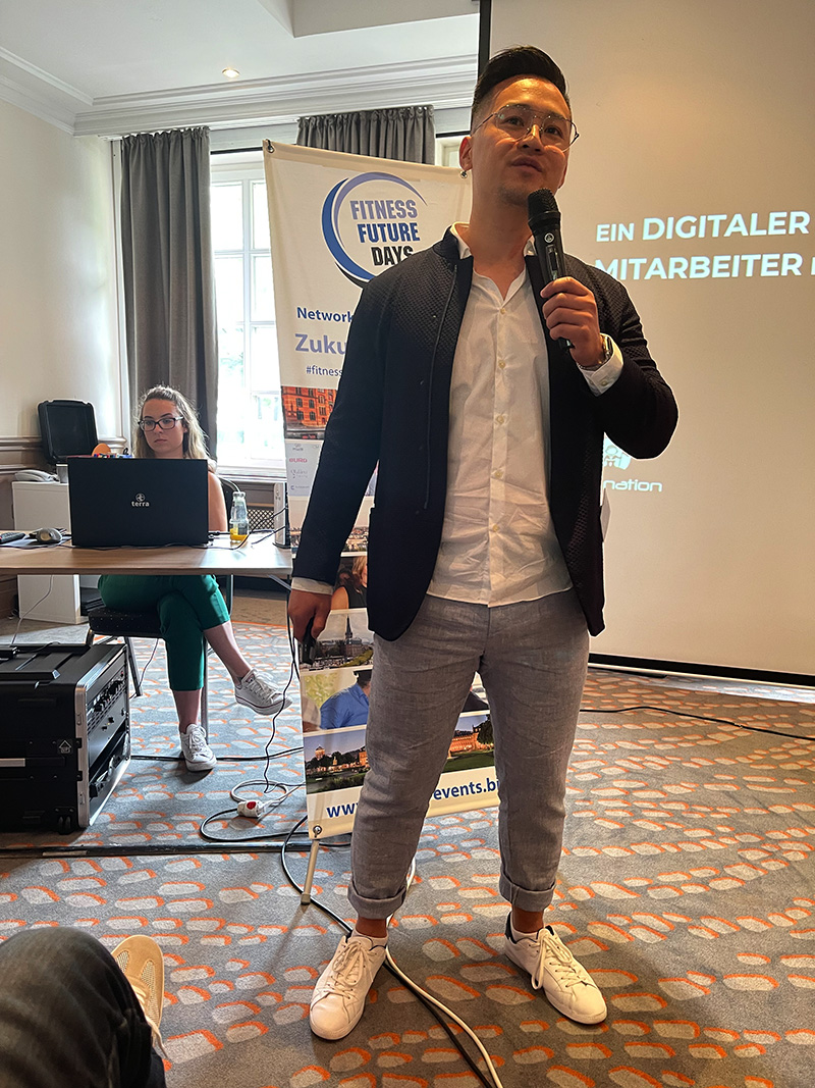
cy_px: 544
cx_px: 408
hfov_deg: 53.1
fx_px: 816
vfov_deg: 67.3
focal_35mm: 26
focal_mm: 5.1
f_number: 1.6
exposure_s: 1/50
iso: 200
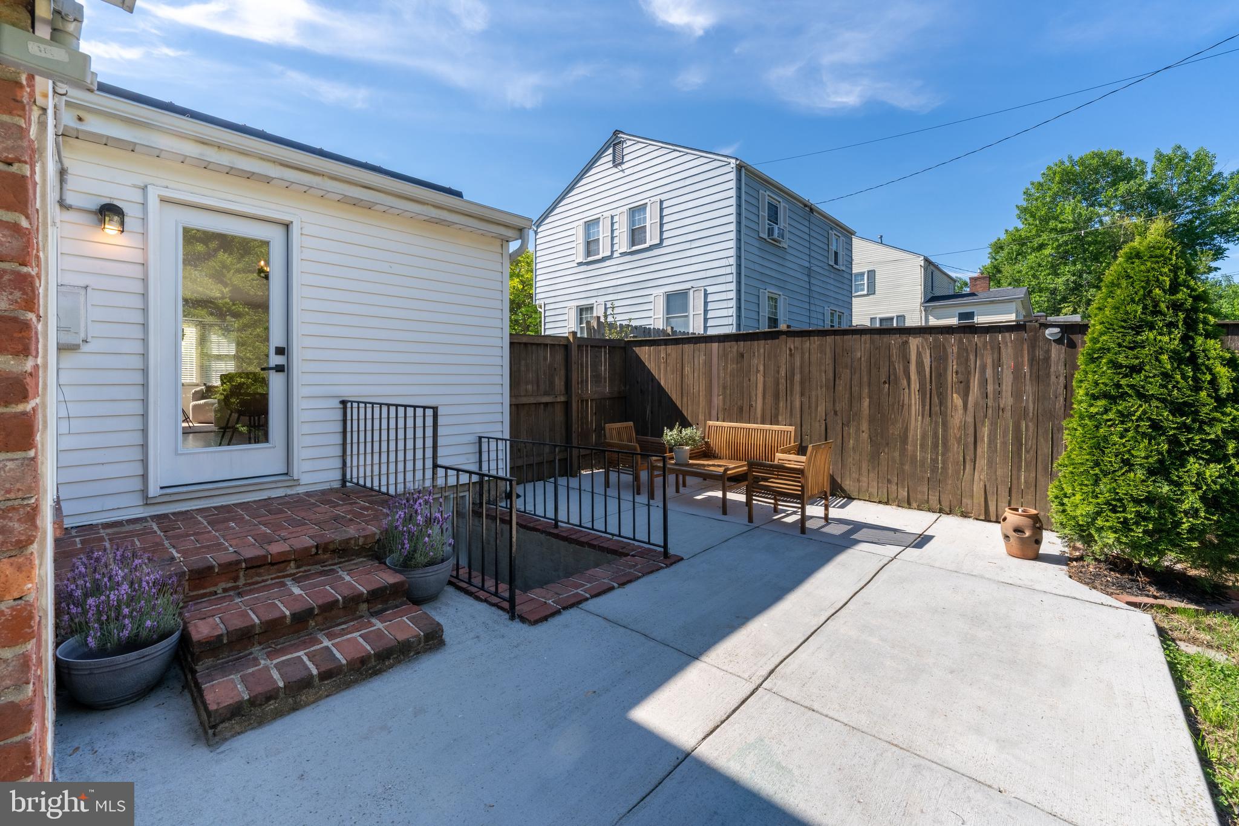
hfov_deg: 104.3
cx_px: 620
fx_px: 482
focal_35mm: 14
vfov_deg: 81.2
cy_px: 413
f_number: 14
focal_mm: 14
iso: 100
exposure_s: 1/1000
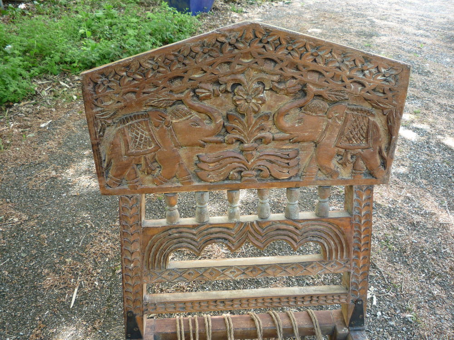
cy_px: 170
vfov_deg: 46.8
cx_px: 227
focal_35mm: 30
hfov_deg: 60.0
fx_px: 393
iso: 100
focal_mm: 5.2
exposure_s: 1/40
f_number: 3.3
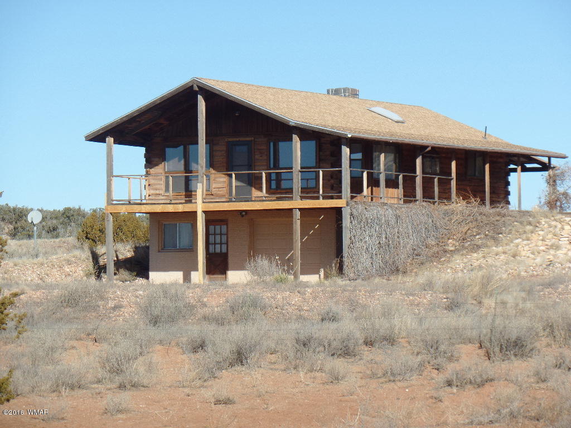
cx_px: 286
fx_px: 2854
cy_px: 214
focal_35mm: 173
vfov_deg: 8.6
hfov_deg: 11.4
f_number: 4.5
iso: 80
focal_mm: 30.8
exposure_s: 1/500
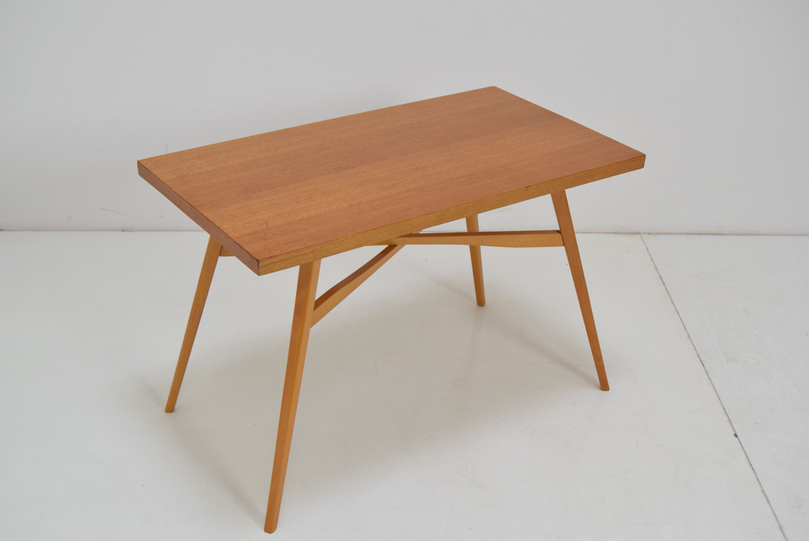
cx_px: 404
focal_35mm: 48
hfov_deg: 41.1
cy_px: 270
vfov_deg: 28.1
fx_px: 1079
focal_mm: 32
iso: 1600
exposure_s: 1/160
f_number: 6.3
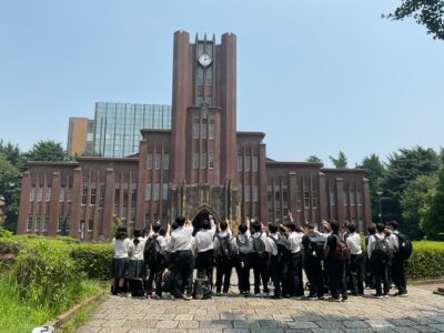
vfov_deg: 48.2
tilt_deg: +8.6
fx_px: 372
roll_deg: +0.9
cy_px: 166
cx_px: 222
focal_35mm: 29
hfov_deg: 61.7
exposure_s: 1/1786
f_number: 1.8
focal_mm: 3
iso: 16
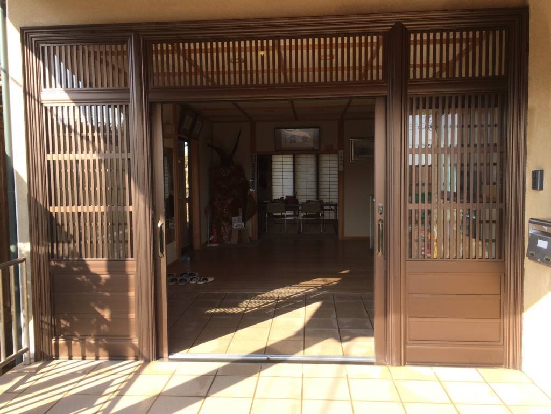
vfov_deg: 48.2
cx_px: 276
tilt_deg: -6.1
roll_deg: +1.2
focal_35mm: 29
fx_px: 462
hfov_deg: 61.7
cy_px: 207
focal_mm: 4.15
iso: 32
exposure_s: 1/328
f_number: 2.2
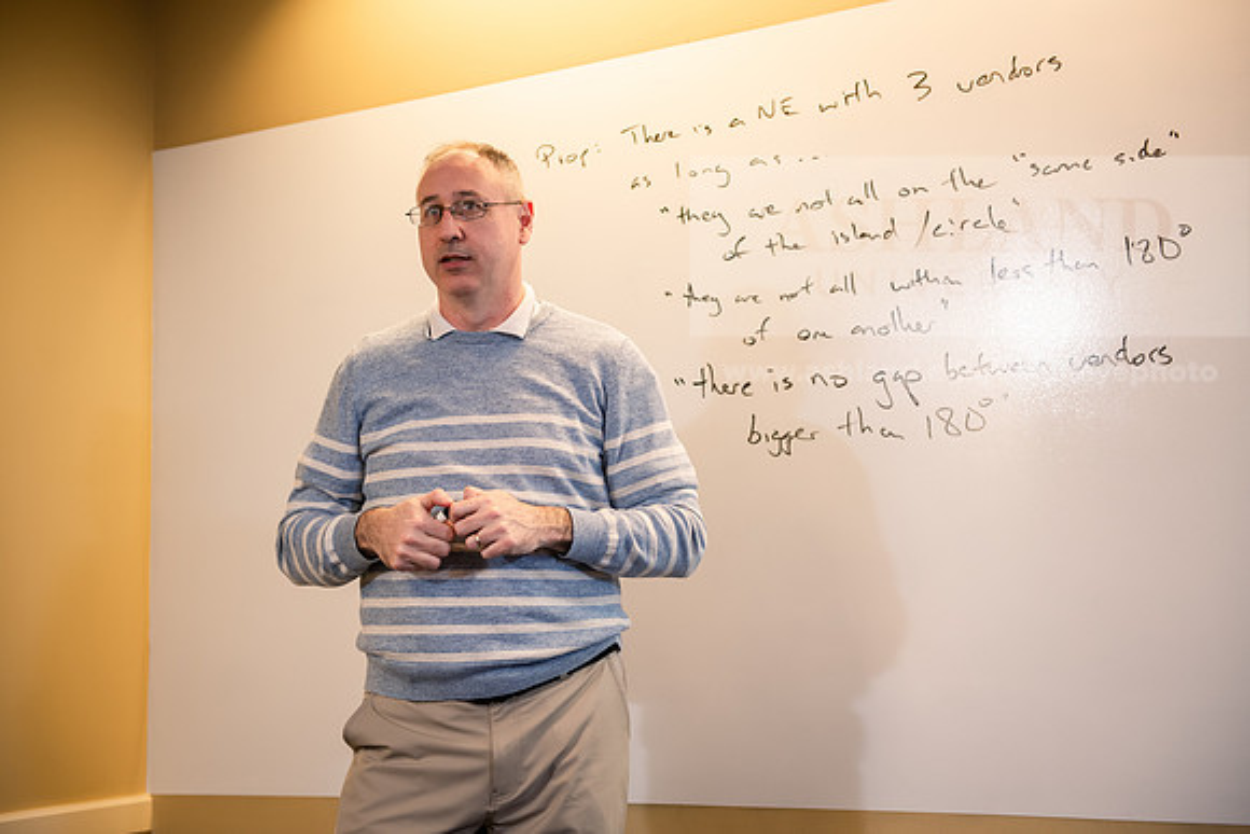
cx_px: 625
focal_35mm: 50
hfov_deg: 39.6
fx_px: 1736
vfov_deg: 27.0
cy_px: 417
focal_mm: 50
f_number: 3.2
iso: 1000
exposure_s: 1/125
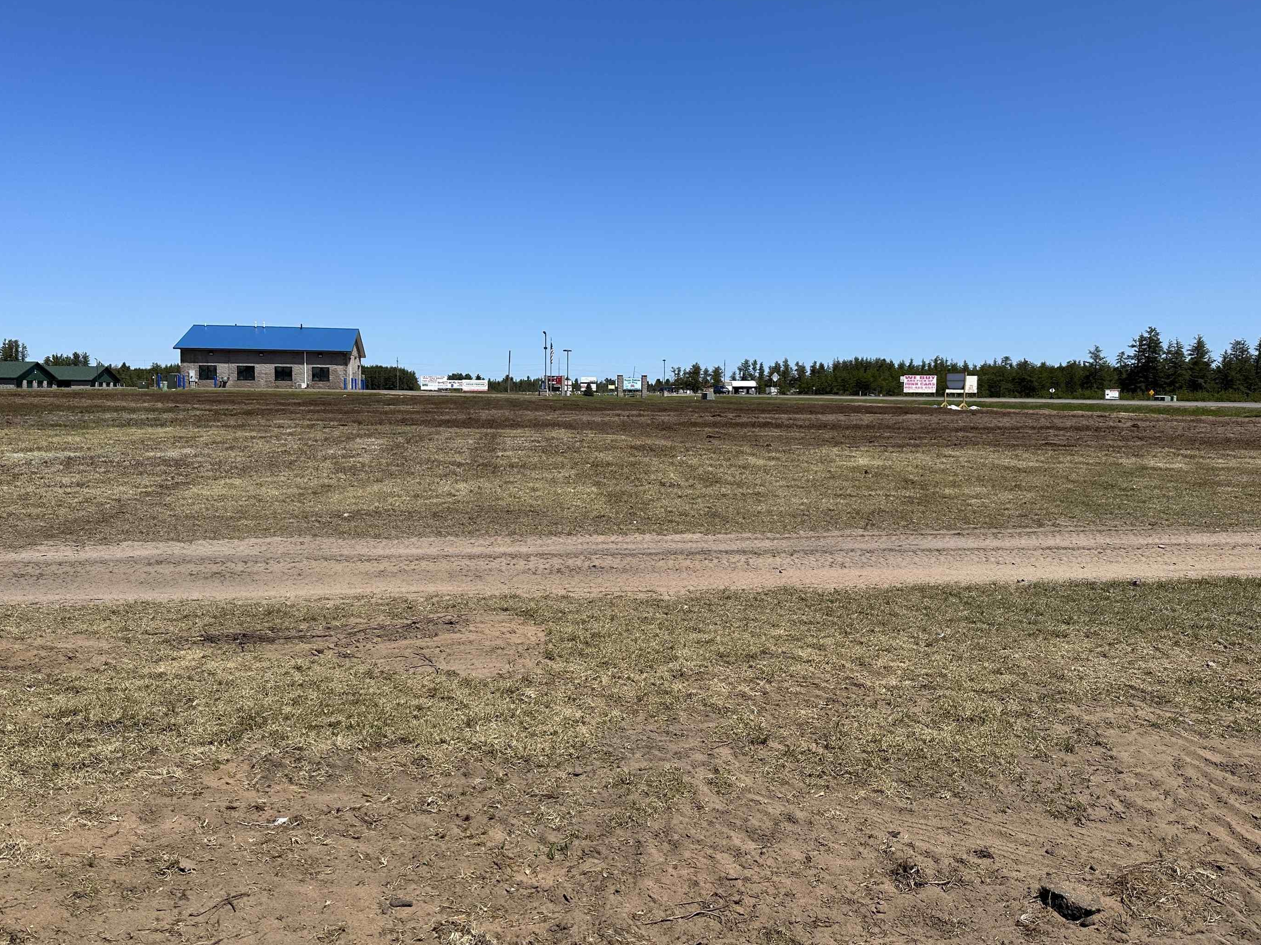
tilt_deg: -2.7
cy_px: 459
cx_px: 619
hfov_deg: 65.3
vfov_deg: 51.3
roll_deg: -0.5
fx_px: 984
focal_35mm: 27
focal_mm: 6.86
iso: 80
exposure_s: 1/6623
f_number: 1.78
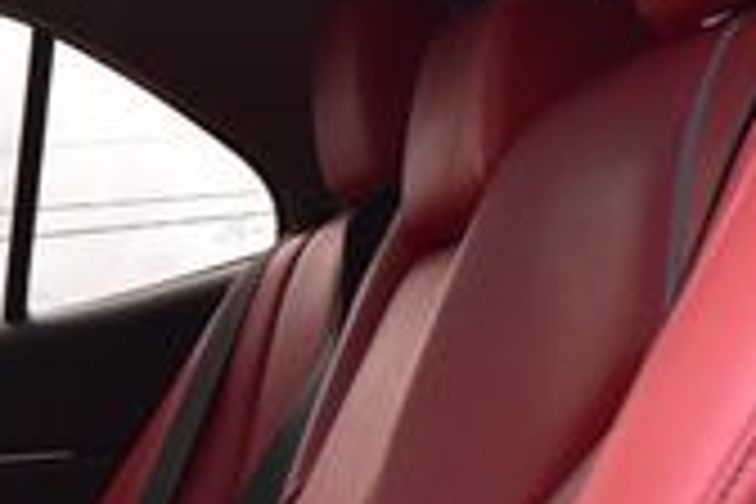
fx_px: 2163
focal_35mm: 103
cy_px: 567
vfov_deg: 13.0
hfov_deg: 17.9
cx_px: -342
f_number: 9
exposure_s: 1/100
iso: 400
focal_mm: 18
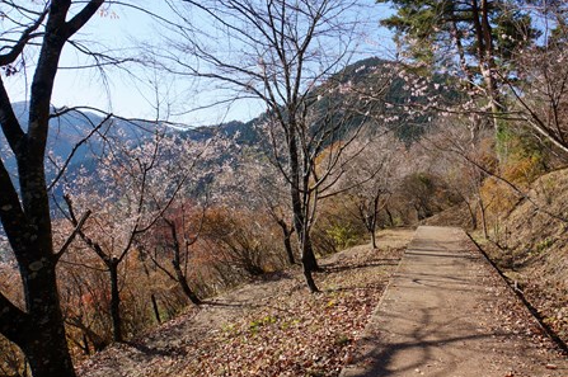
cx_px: 304
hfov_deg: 63.6
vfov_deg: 44.8
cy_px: 177
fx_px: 457
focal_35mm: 29
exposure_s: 1/60
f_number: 11
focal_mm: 18
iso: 100
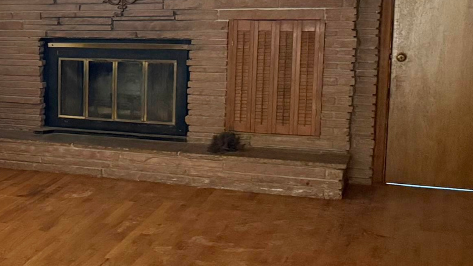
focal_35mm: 69
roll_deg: +1.2
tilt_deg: -8.9
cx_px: -84
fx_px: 866
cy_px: 113
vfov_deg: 17.5
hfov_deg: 27.2
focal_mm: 6.76
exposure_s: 1/60
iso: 640
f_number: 1.78
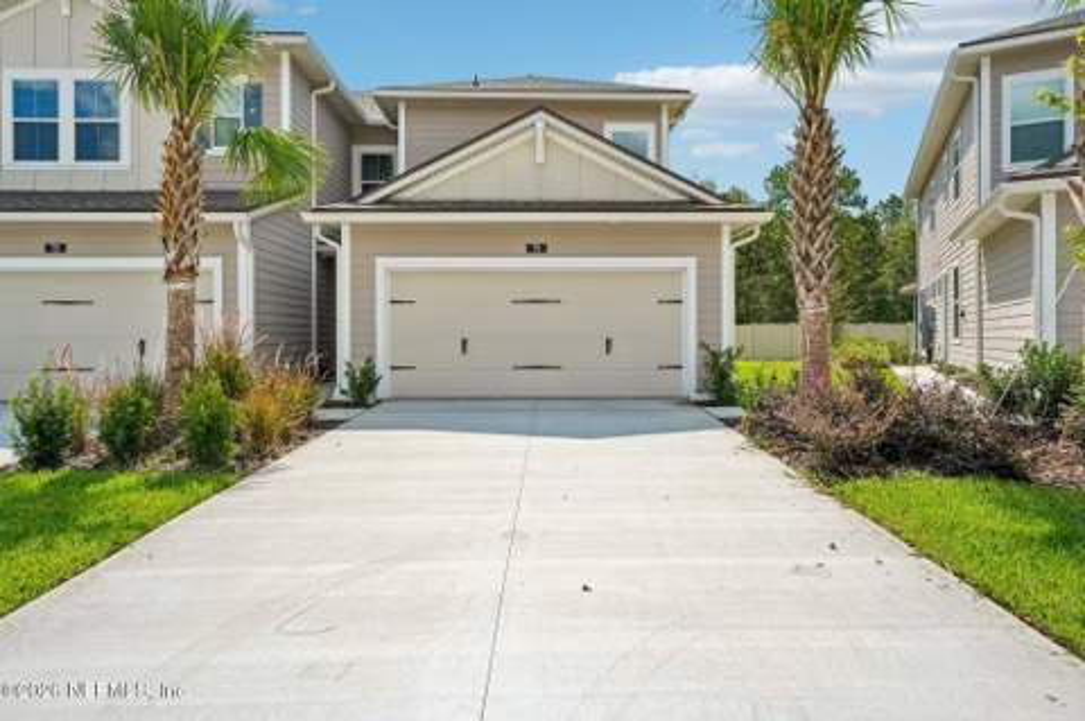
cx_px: 542
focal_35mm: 20
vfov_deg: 61.1
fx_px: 611
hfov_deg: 83.2
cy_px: 360
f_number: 11
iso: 400
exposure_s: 1/320
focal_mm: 20.3
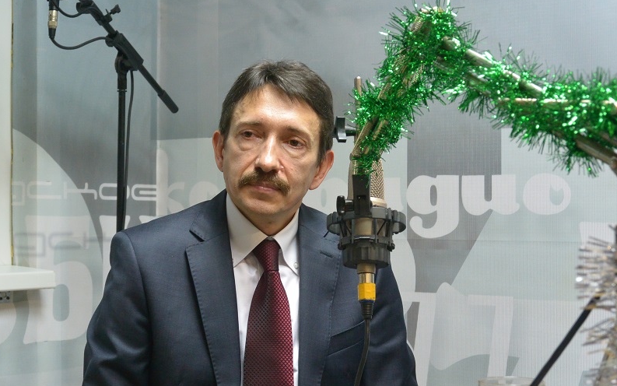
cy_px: 193
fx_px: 1194
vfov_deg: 18.4
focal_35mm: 71
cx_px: 309
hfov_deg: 29.0
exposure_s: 1/20
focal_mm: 25.8
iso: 800
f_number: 5.6
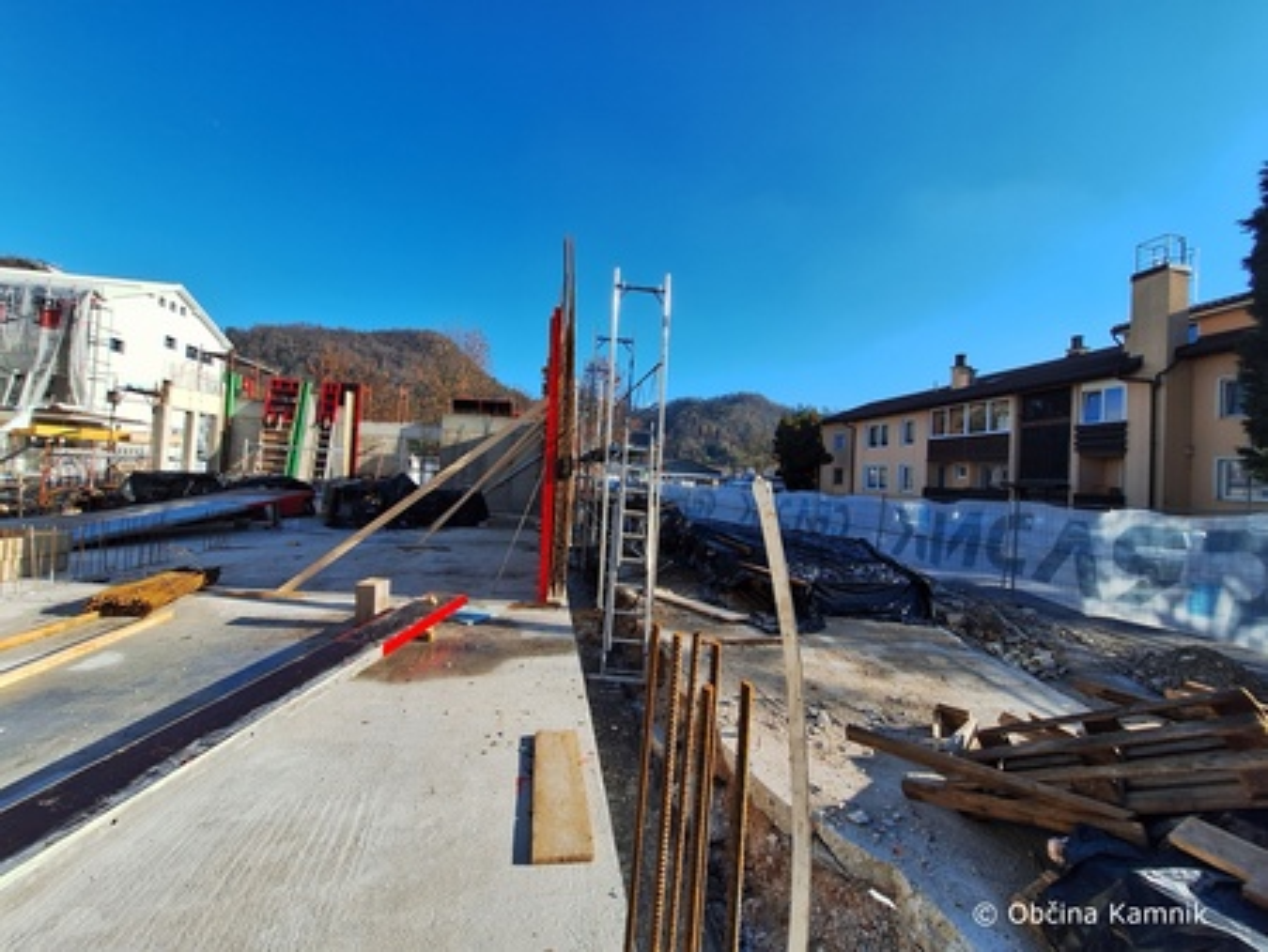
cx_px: 634
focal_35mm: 13
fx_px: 476
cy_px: 476
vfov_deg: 90.0
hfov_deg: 106.2
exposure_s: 1/1206
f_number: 2.2
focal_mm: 1.74
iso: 40
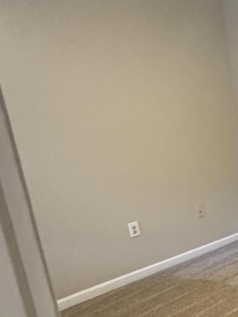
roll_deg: +6.0
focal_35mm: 49
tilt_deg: -13.0
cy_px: 218
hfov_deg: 23.2
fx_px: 449
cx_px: 367
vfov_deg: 38.3
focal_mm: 2.22
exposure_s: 1/60
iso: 800
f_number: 2.2
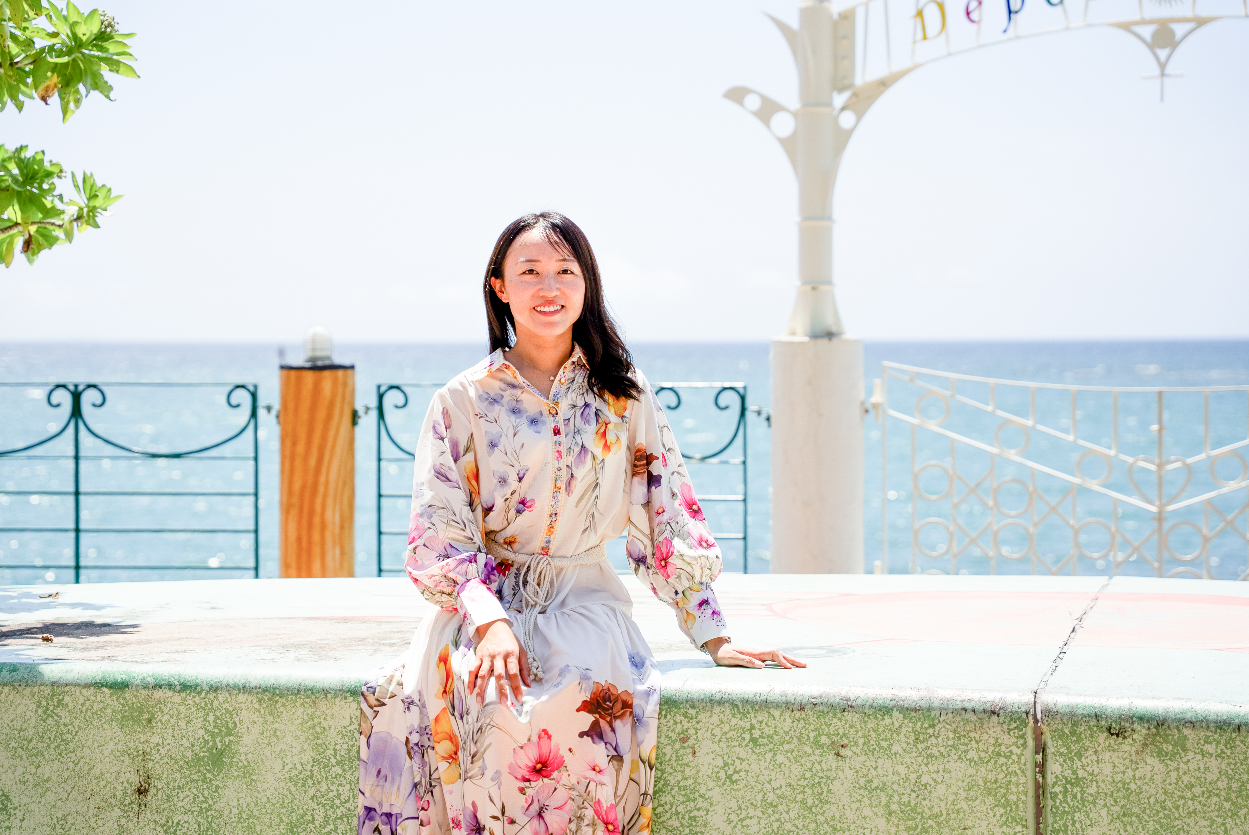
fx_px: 2430
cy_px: 418
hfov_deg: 28.8
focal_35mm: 70
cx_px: 624
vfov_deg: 19.5
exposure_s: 1/2500
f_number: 3.5
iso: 100
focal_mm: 70
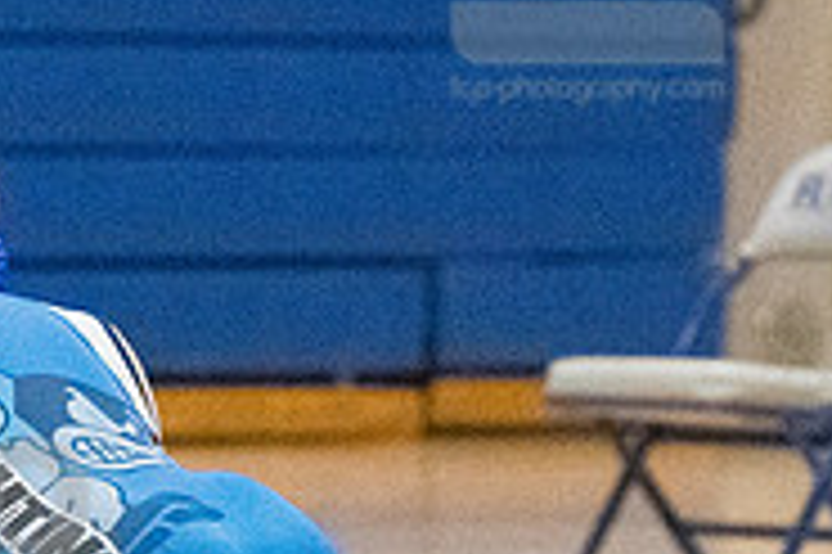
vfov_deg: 2.2
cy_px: 563
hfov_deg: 3.3
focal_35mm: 633
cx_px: -49
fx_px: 14616
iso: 10000
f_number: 4.5
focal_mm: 135
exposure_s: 1/1600
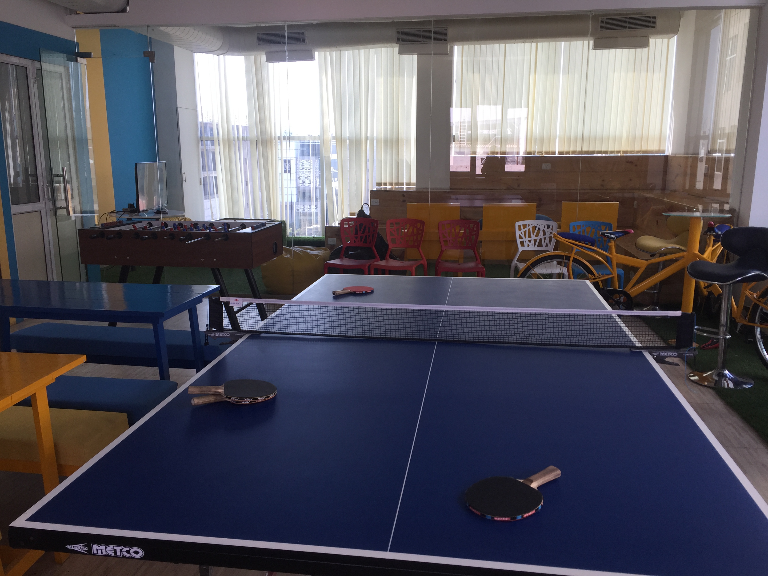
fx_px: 643
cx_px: 384
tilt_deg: -12.1
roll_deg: -0.7
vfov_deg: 48.2
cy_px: 288
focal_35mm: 29
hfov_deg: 61.7
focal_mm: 4.15
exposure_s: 1/108
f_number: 2.2
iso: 32
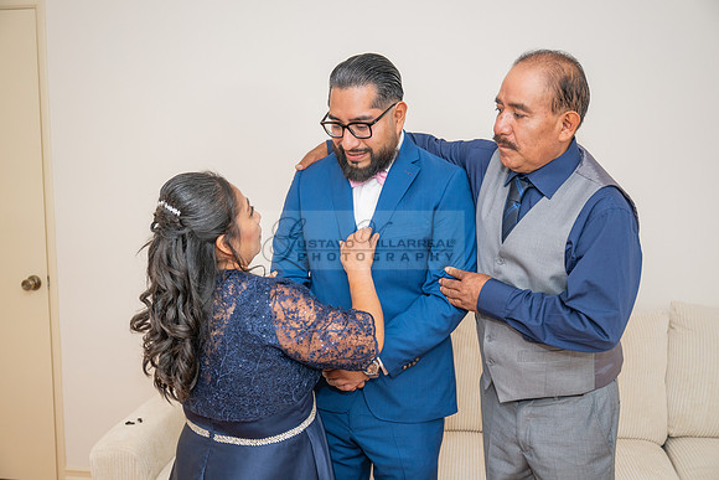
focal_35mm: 37
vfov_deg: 36.0
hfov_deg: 51.9
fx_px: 739
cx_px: 360
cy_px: 240
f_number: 3.5
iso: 400
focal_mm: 37
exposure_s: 1/160
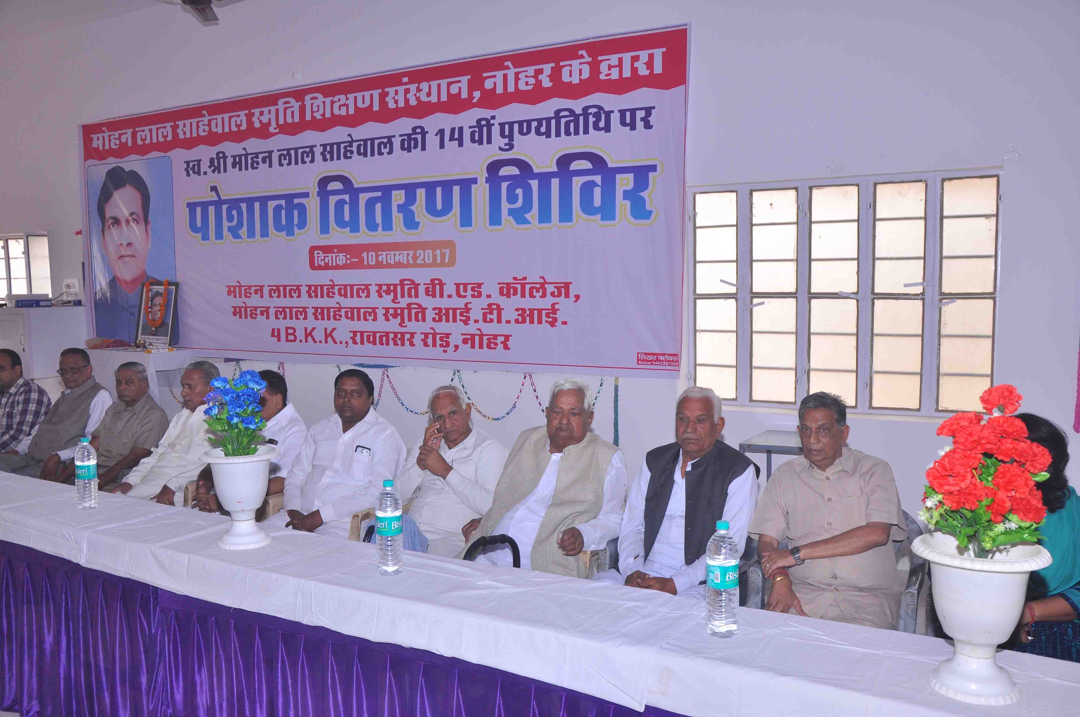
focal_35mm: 32
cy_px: 358
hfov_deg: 59.6
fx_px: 944
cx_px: 540
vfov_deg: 41.6
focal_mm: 21
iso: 400
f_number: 7.1
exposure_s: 1/125
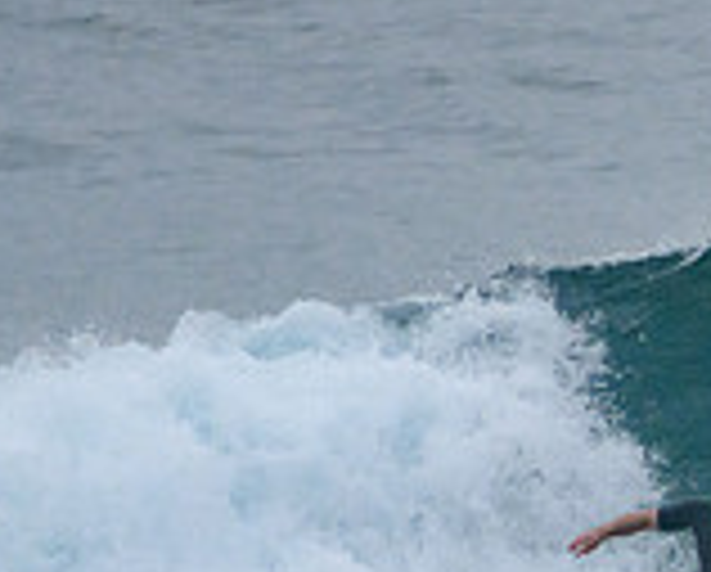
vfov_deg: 0.8
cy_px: 569
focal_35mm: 1888
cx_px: 1372
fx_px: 39803
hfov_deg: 1.0
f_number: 5.6
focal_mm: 400
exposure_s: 1/1250
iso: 500
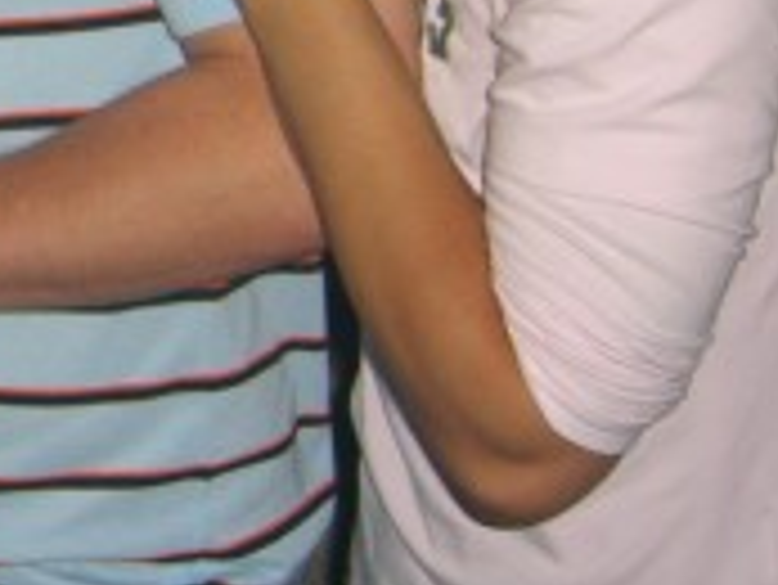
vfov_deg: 10.8
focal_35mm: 132
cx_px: -508
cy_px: -310
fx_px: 2969
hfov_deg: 13.7
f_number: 2.8
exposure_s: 1/60
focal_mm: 7.9
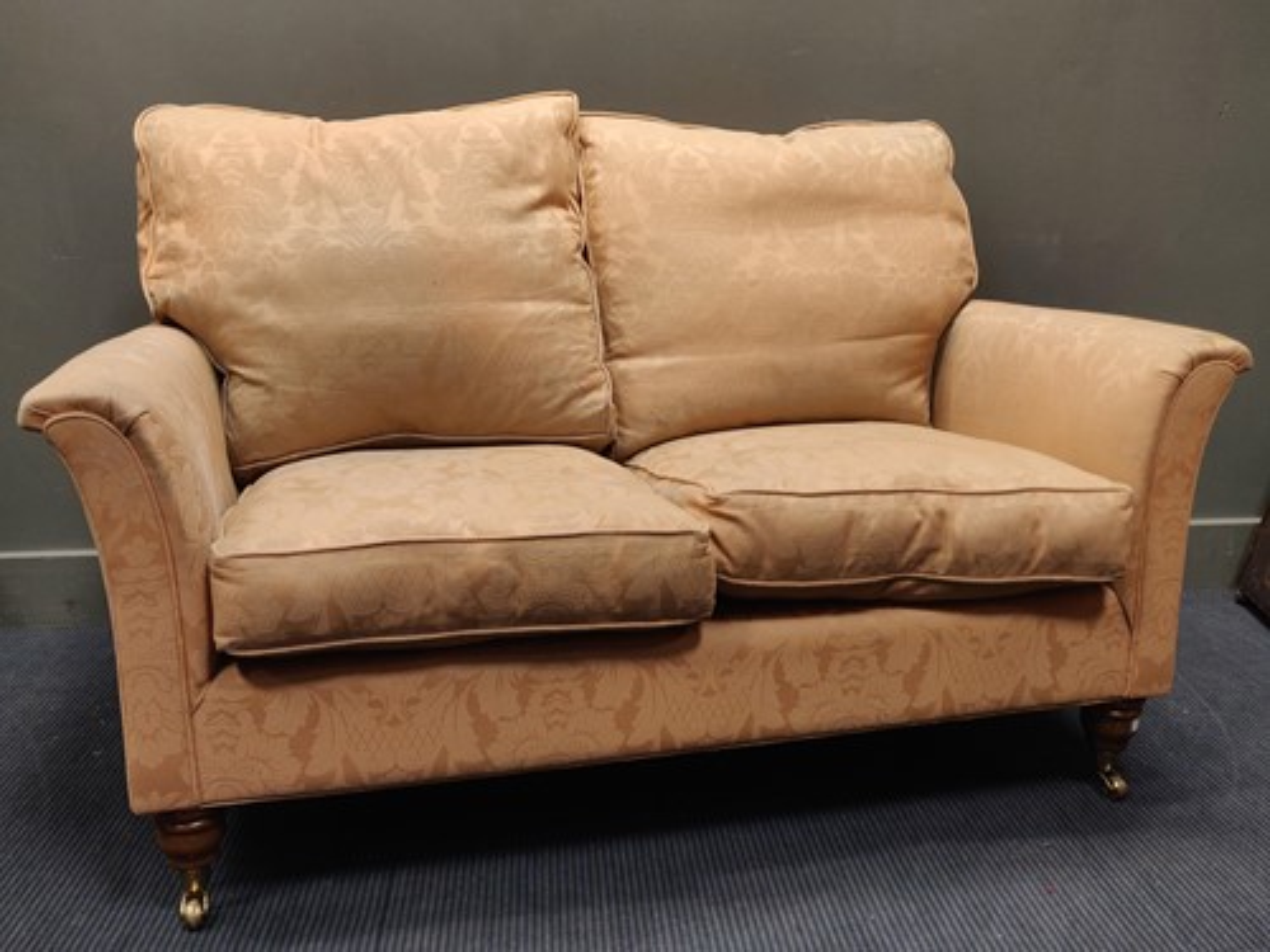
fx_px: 917
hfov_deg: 69.4
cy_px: 476
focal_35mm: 25
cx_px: 635
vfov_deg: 54.9
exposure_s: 1/50
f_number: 1.7
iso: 500
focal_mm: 4.25
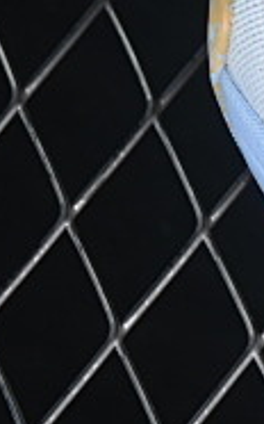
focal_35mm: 444
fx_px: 5119
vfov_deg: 4.7
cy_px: -237
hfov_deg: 2.8
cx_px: 1127
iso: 160
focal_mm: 50
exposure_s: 1/80
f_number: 7.1
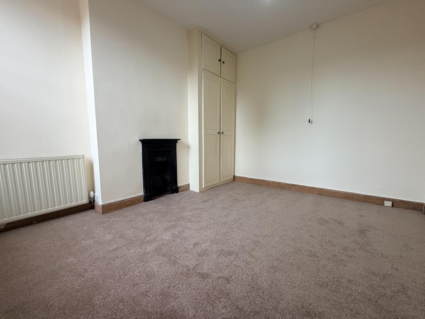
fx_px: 172
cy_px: 160
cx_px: 212
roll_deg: +0.4
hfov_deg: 102.1
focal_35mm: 14
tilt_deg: -6.2
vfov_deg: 85.7
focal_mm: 2.22
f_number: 2.2
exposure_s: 1/100
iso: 160
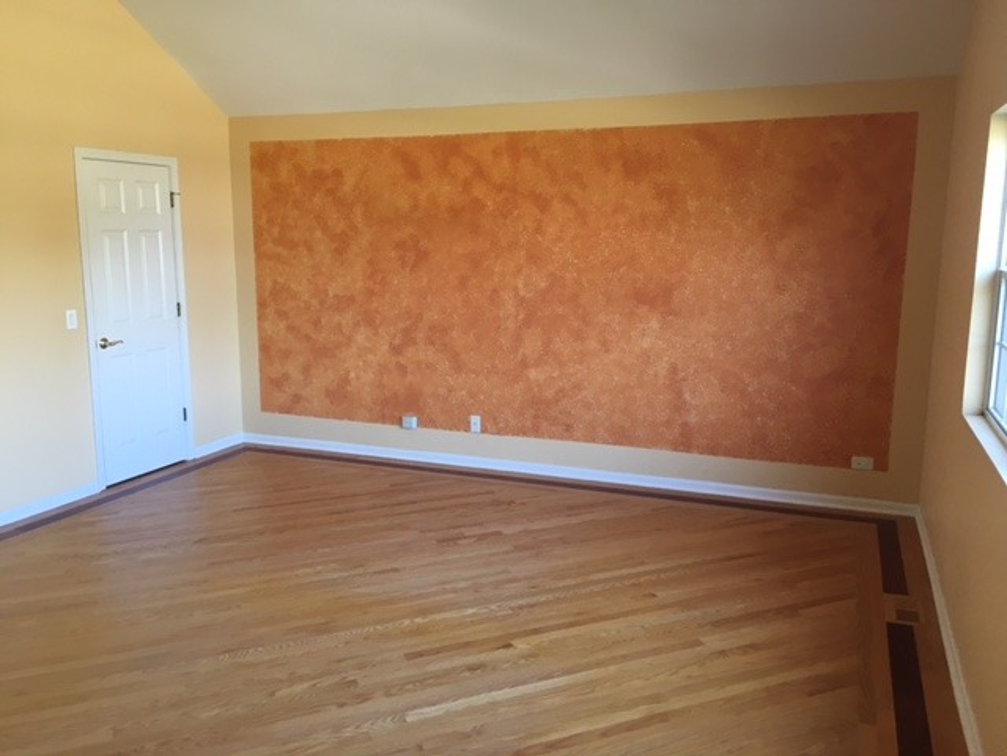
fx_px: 844
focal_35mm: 29
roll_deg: +0.4
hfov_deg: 61.7
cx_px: 504
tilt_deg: -9.3
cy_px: 378
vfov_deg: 48.2
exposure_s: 1/30
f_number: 2.2
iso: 50
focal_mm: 4.15
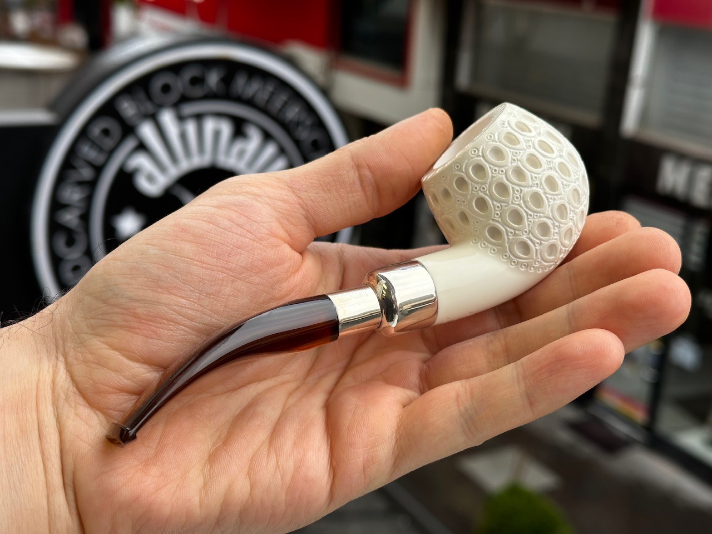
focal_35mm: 48
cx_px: 356
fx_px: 987
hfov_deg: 39.7
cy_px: 267
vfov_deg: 30.3
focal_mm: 6.86
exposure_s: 1/231
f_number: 1.78
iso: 50
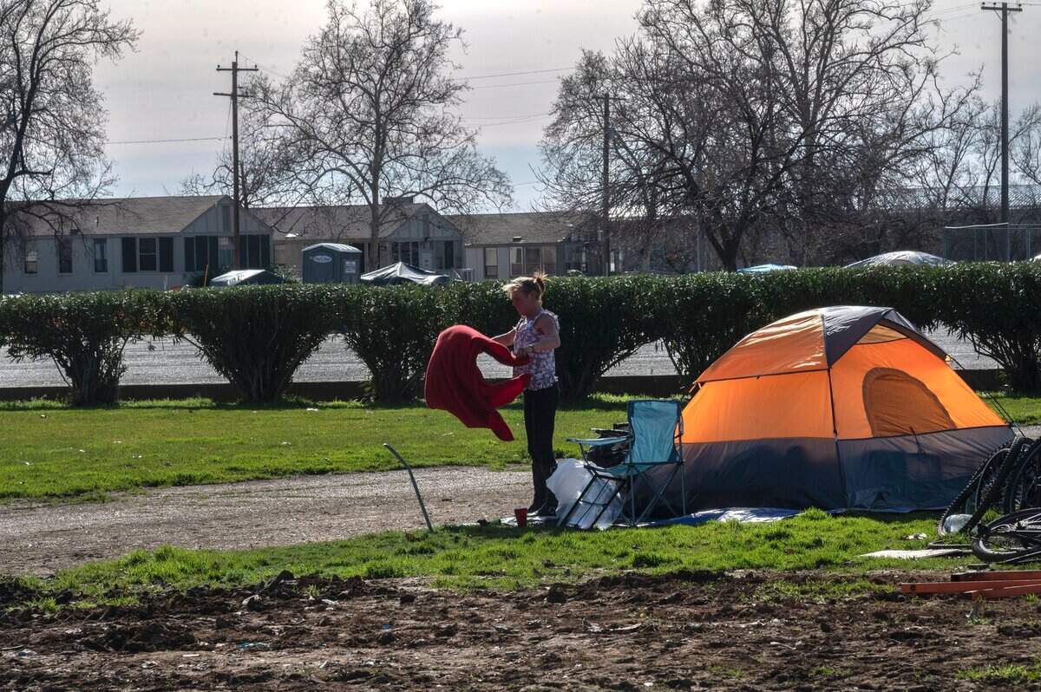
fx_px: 3467
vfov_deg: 11.4
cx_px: 520
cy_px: 346
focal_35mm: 120
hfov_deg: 17.1
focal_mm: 120
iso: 200
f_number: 14
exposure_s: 1/250
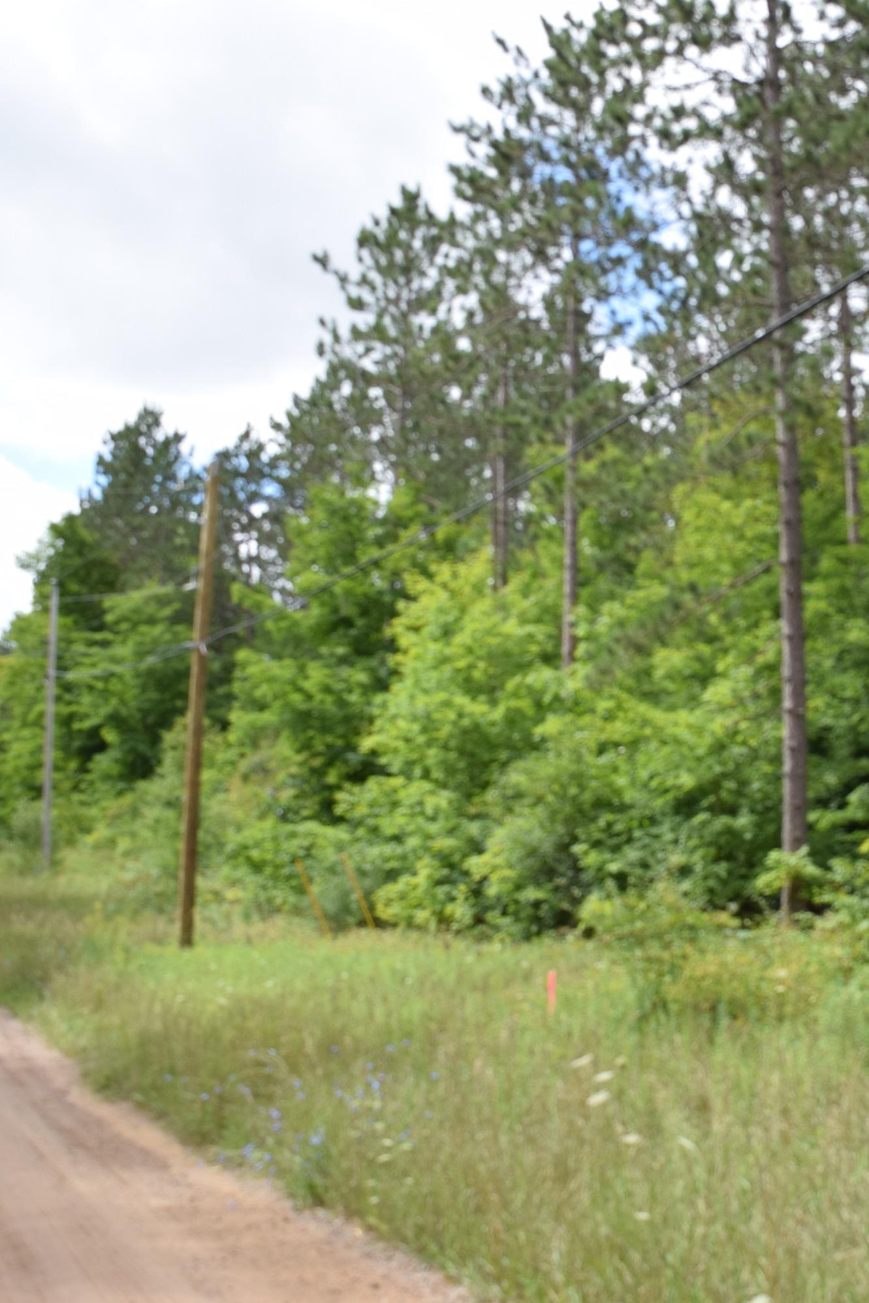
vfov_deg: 36.9
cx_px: 919
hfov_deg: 23.7
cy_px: 652
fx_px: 1955
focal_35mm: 54
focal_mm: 24
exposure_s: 1/250
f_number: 8
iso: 200
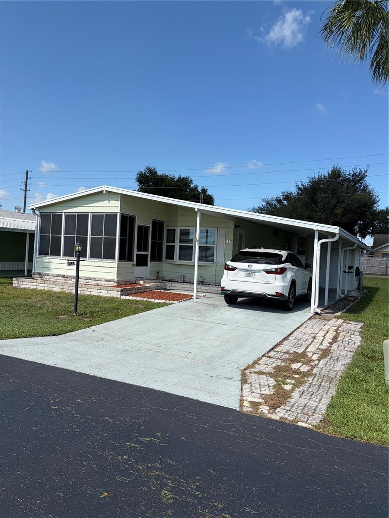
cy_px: 259
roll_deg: -1.8
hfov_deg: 53.1
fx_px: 390
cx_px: 194
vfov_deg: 67.3
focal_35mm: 26
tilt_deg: +0.6
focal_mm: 5.96
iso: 50
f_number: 1.6
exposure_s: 1/4065
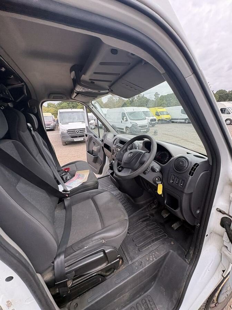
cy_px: 155
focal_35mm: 14
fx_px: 125
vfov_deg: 102.1
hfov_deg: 85.7
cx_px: 116
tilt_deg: -14.4
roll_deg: -6.3
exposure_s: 1/332
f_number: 2.2
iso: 40
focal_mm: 2.22
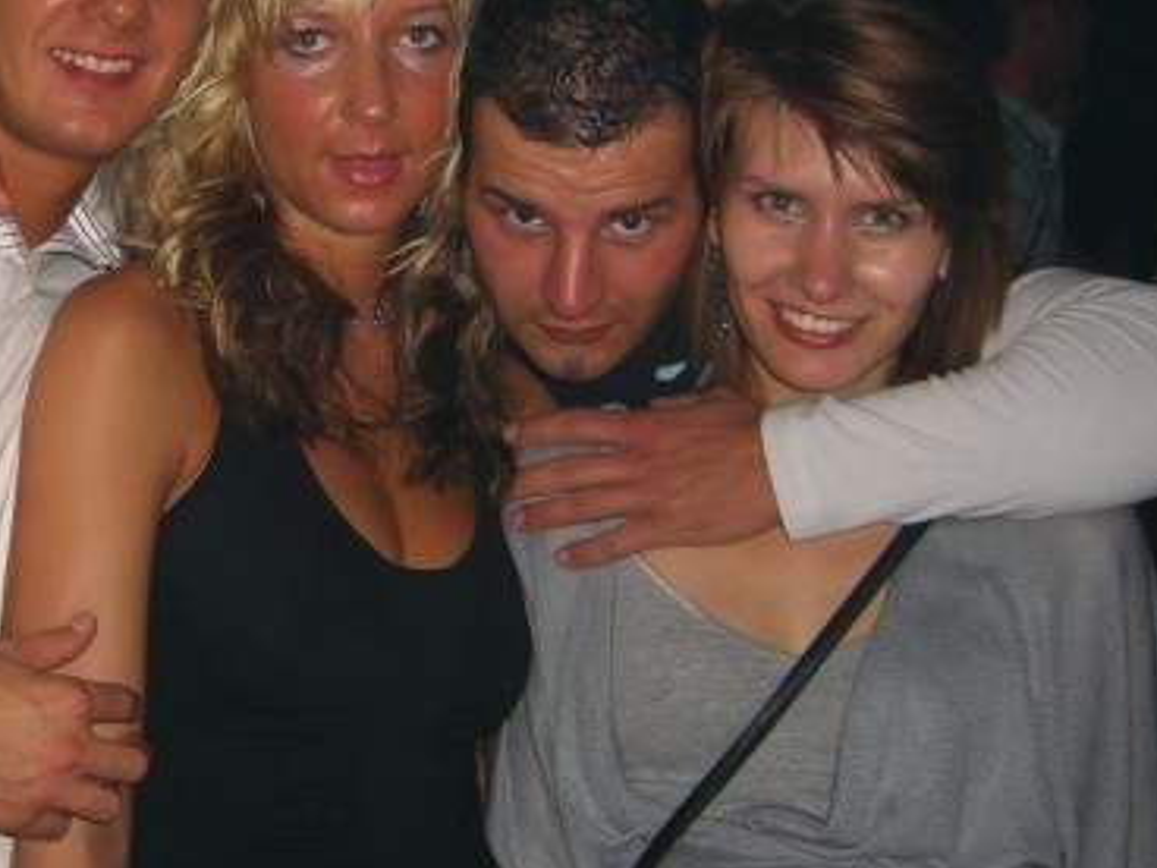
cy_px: 302
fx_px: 2072
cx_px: 311
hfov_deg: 30.7
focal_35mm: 62
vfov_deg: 23.6
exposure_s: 1/60
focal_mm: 7.9
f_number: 2.8
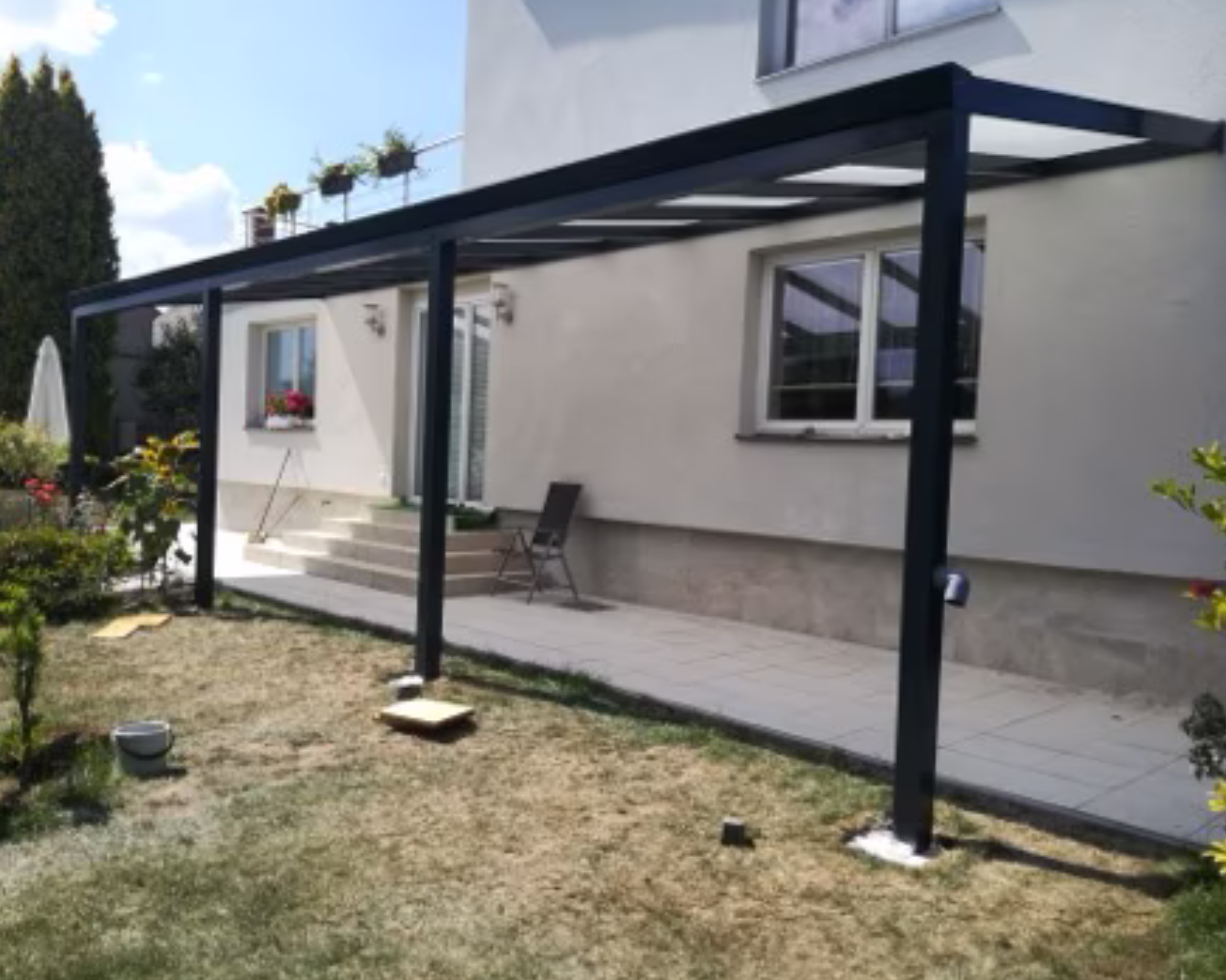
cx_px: 603
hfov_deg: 62.2
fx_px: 1016
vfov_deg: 51.5
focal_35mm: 28
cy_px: 490
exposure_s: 1/956
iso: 50
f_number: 2.2
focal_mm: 3.83
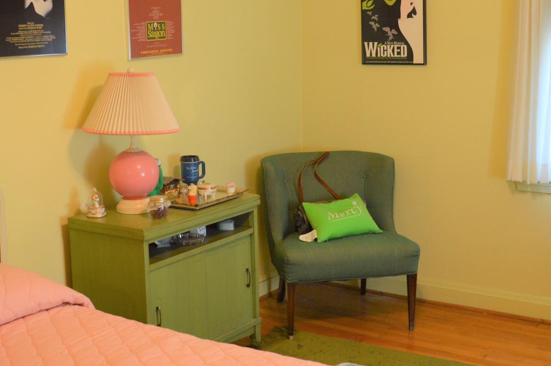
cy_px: 176
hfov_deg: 36.3
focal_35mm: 55
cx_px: 299
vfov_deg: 24.6
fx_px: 841
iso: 400
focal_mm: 18
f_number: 3.5
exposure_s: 1/40
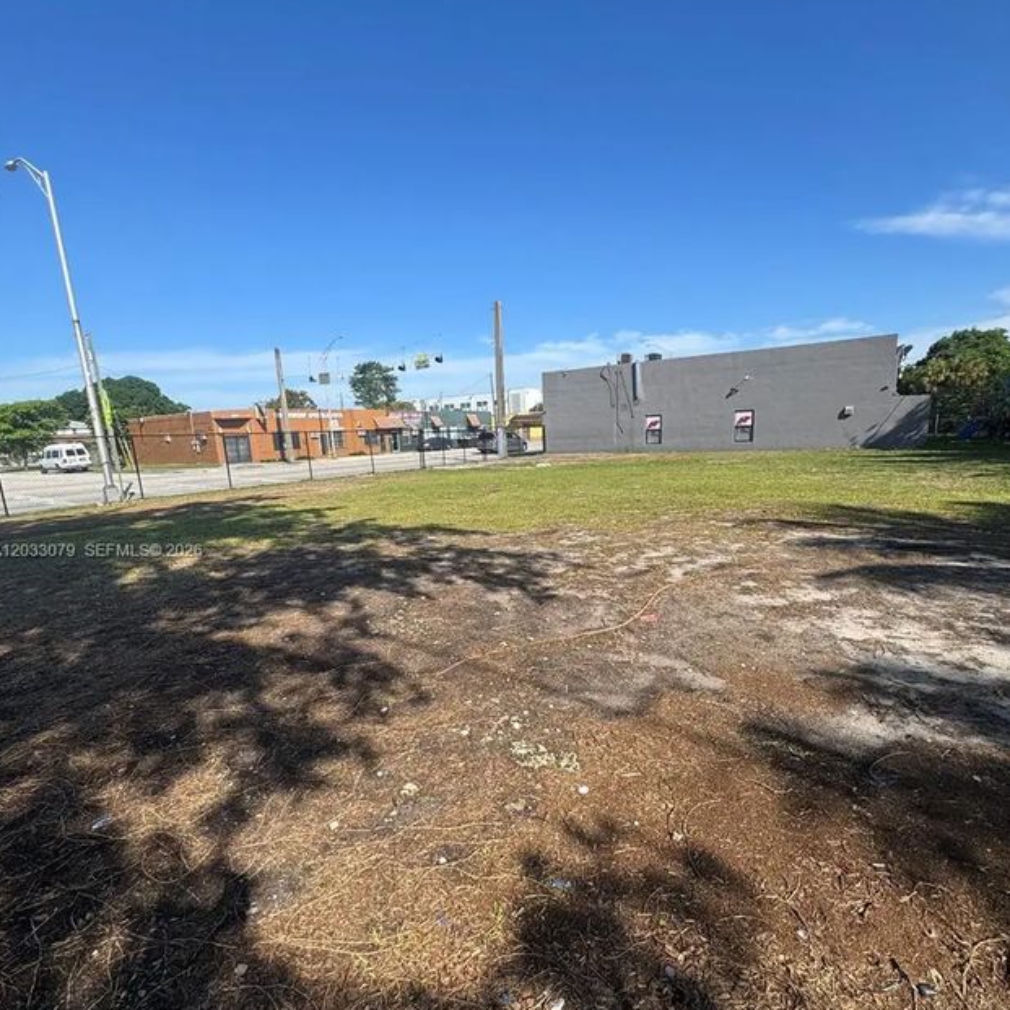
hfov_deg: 84.0
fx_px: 561
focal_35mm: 17
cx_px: 509
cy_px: 552
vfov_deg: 83.7
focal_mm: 2.22
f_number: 2.2
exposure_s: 1/1709
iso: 50
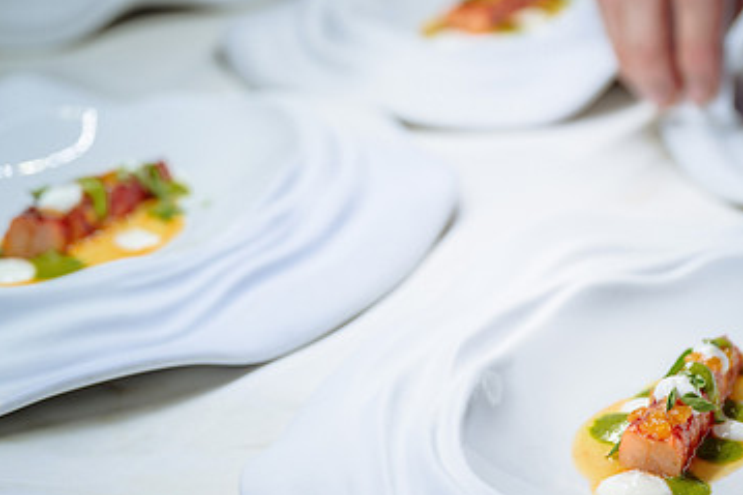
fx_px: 2001
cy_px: 295
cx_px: 497
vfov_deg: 14.1
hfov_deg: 21.0
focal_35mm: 97
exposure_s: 1/60
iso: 100
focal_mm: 60
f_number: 4
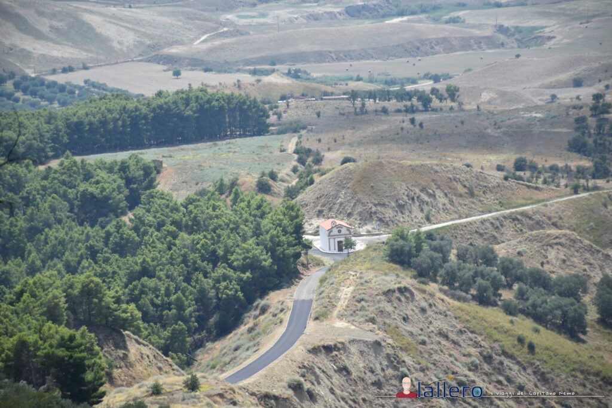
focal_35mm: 210
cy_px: 204
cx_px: 306
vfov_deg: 6.5
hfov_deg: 9.8
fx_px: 3570
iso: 200
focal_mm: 140
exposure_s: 1/640
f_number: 6.3
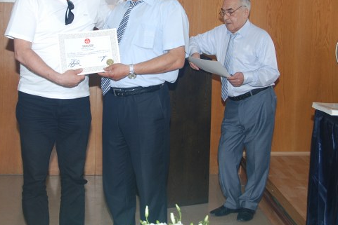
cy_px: 70
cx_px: 136
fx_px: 563
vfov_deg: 22.5
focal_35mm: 60
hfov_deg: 33.3
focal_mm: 24
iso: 200
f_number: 4
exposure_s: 1/60
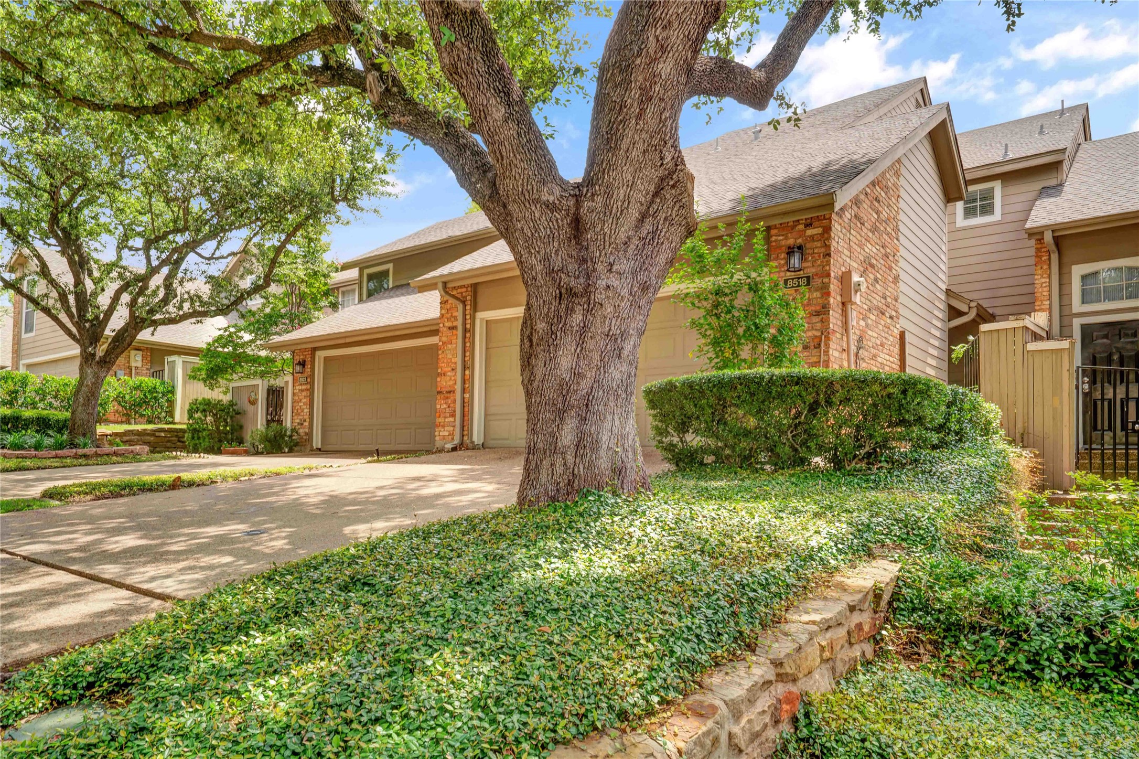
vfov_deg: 53.1
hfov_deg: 73.8
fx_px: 759
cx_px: 570
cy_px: 380
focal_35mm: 24
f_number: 11
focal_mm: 24
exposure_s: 1/30
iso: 100
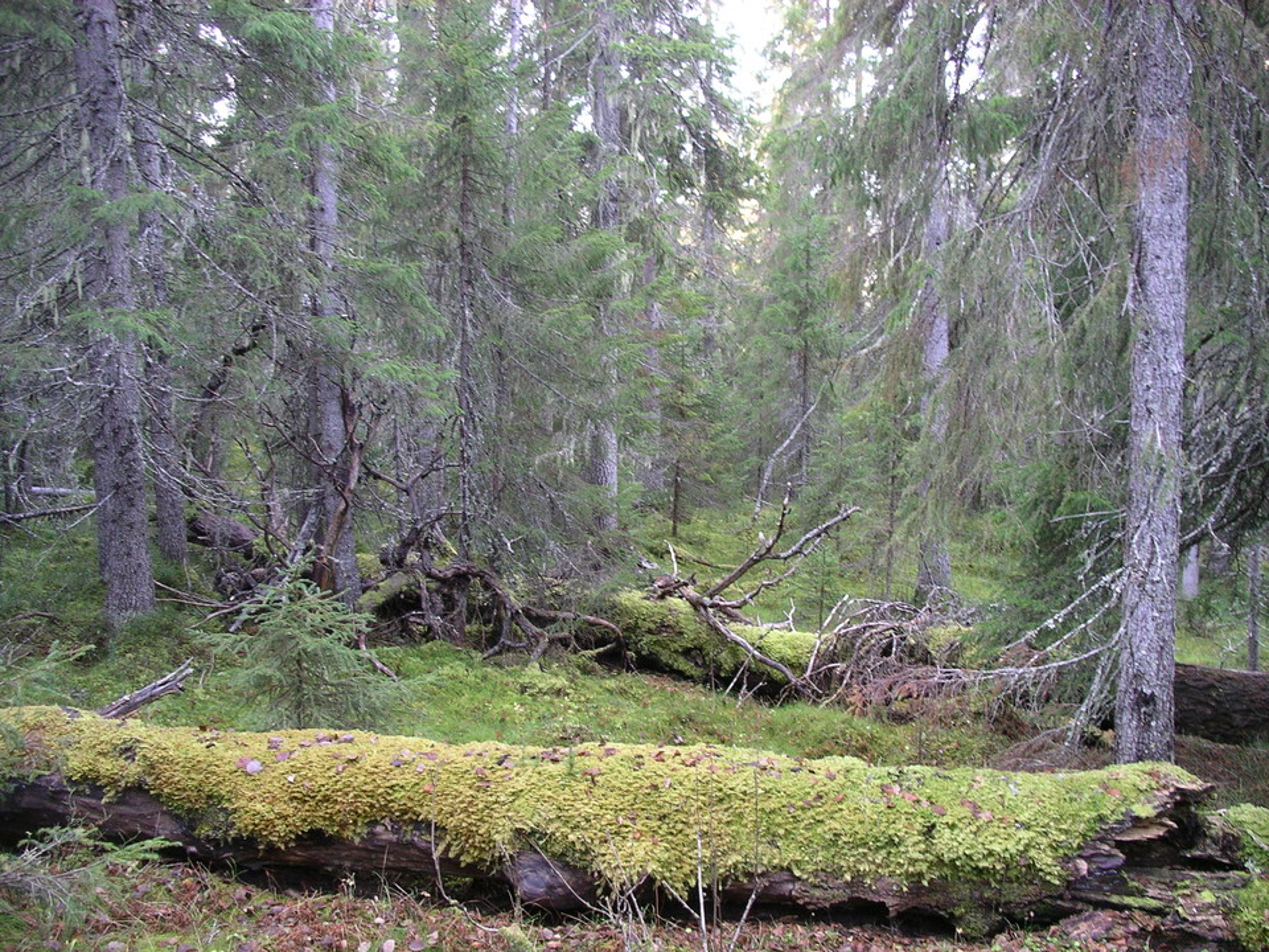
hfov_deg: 50.1
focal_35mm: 37
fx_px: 1356
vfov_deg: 38.7
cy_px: 476
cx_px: 634
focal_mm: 7.8
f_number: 2.8
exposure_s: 1/20
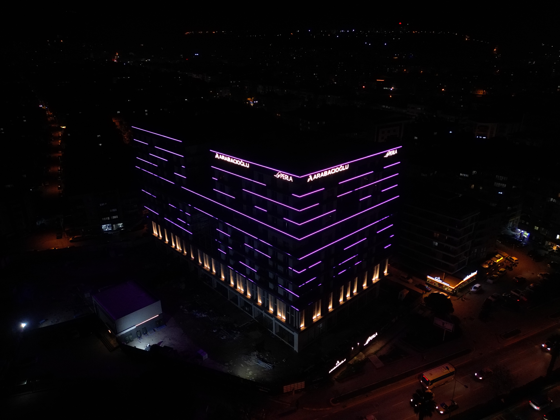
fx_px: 388
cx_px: 280
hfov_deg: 71.6
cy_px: 210
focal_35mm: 24
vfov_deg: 56.8
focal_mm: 6.72
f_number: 1.7
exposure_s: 1/100
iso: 1600
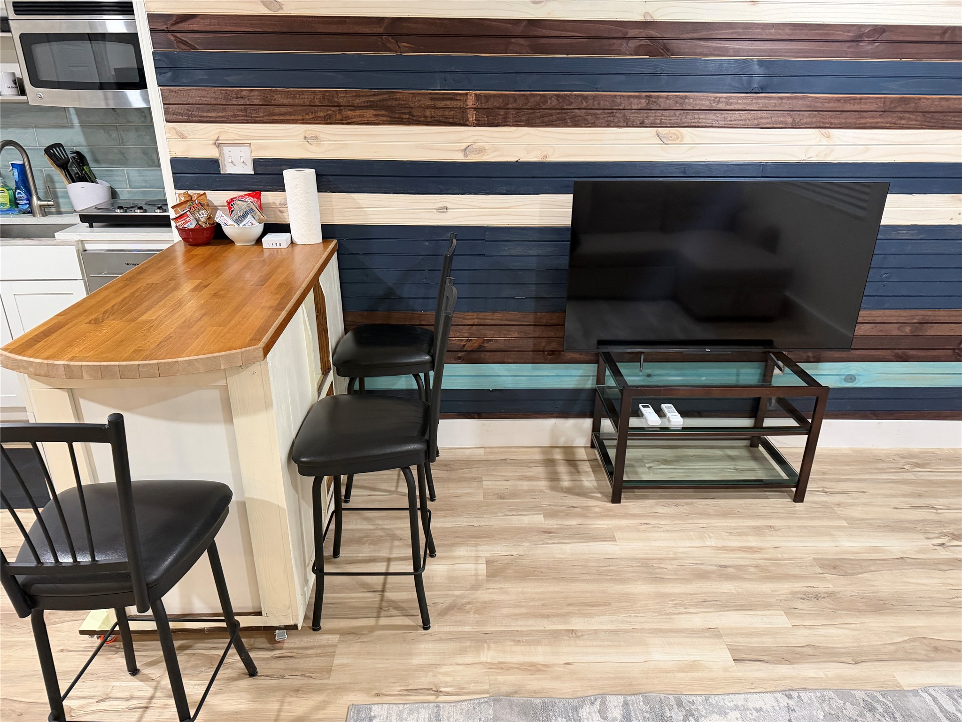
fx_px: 667
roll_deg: +2.0
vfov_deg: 56.8
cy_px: 361
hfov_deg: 71.6
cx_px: 481
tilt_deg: -20.3
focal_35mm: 24
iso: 400
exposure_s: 1/60
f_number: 1.78
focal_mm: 6.76
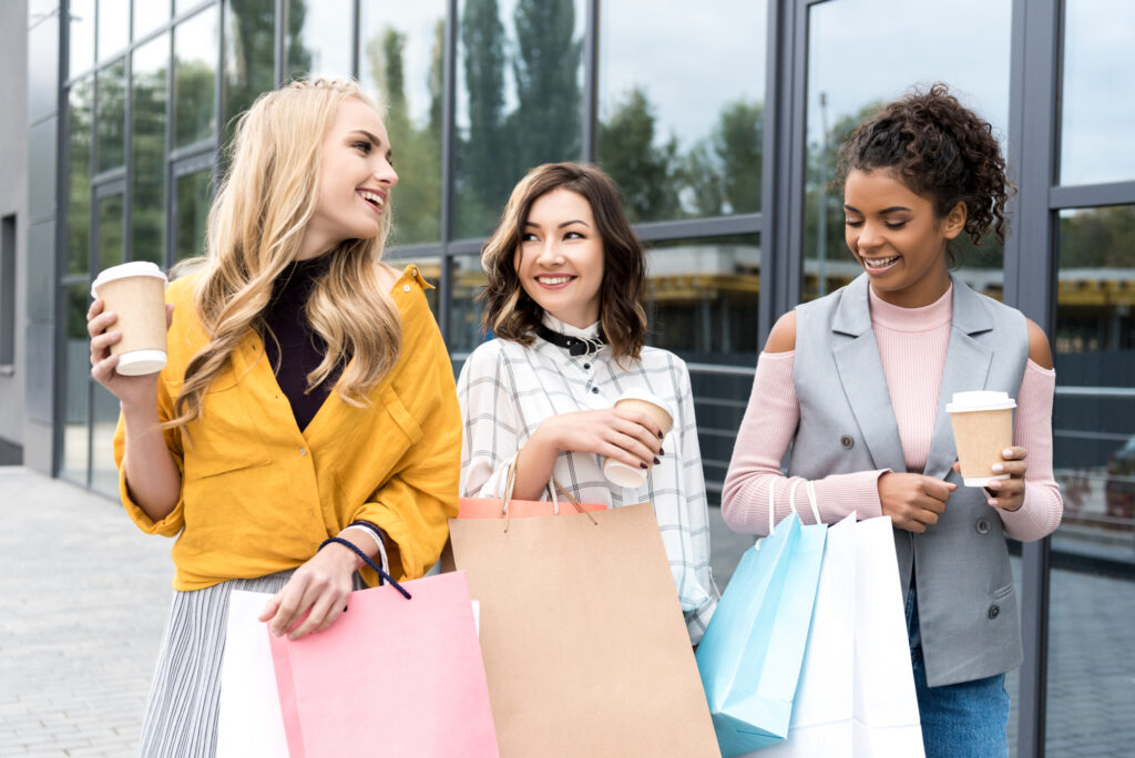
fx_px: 1577
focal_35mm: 50
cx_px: 568
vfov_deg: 27.0
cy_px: 379
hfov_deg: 39.6
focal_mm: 50
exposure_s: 1/160
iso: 200
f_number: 4
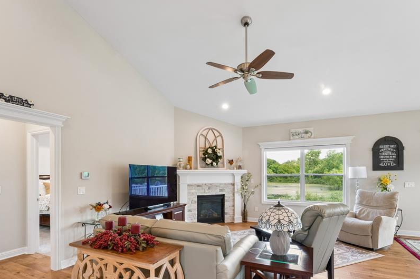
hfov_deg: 90.0
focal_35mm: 18
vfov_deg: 66.3
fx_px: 210
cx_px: 216
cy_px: 175
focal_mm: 14
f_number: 18
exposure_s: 1/1.67
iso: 400
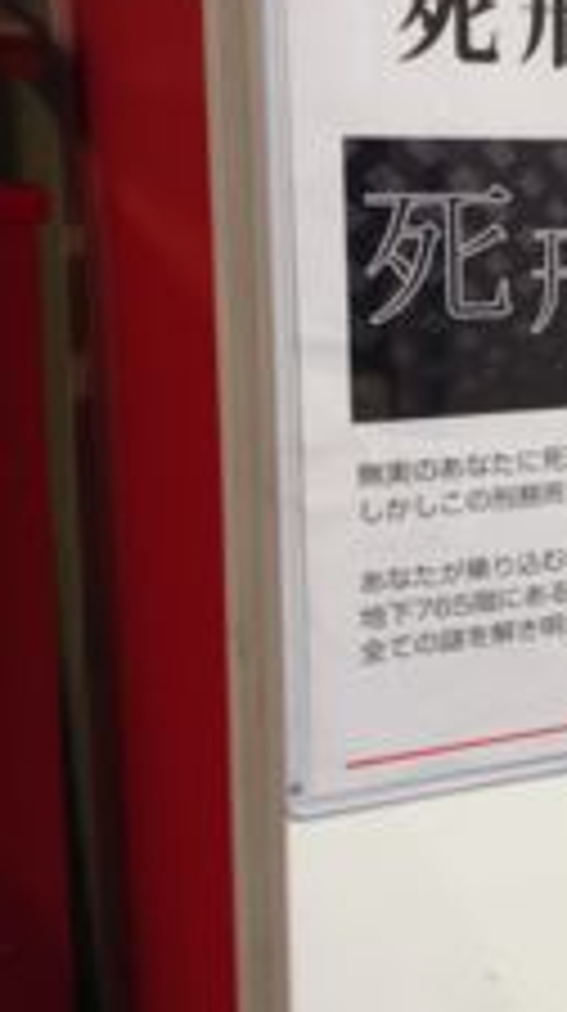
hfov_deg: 16.8
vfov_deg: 32.7
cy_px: 396
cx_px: 886
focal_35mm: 64
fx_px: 1716
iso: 64
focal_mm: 4.12
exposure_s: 1/20
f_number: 2.4
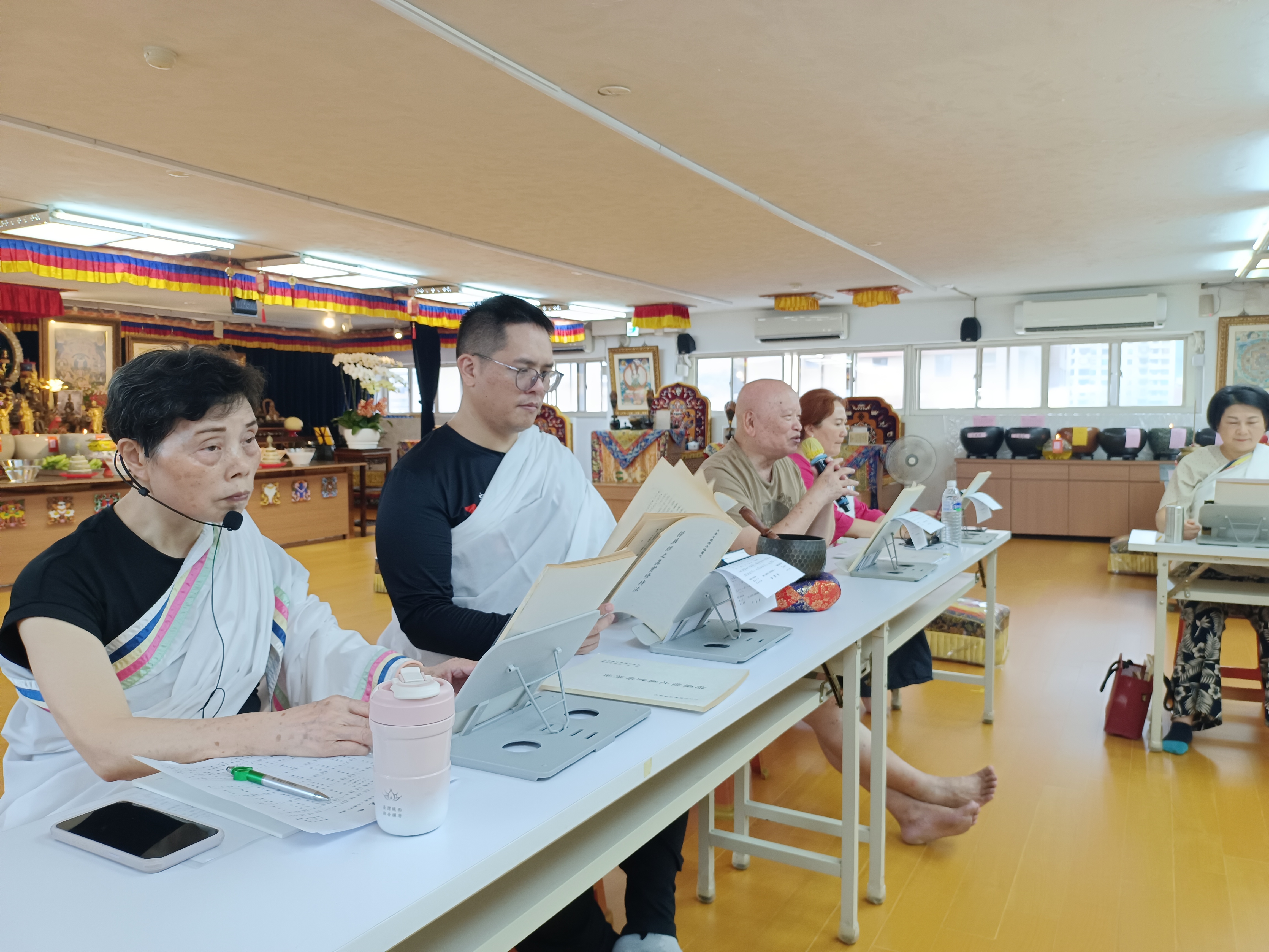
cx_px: 634
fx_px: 916
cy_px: 476
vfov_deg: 54.9
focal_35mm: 25
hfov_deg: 69.4
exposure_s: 1/60
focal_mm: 4.71
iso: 754
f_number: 1.79
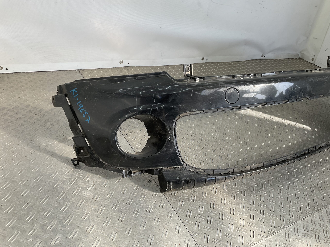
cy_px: 124
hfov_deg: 61.7
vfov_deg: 48.2
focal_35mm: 29
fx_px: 276
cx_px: 165
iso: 16
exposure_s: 1/223
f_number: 1.8
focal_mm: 3
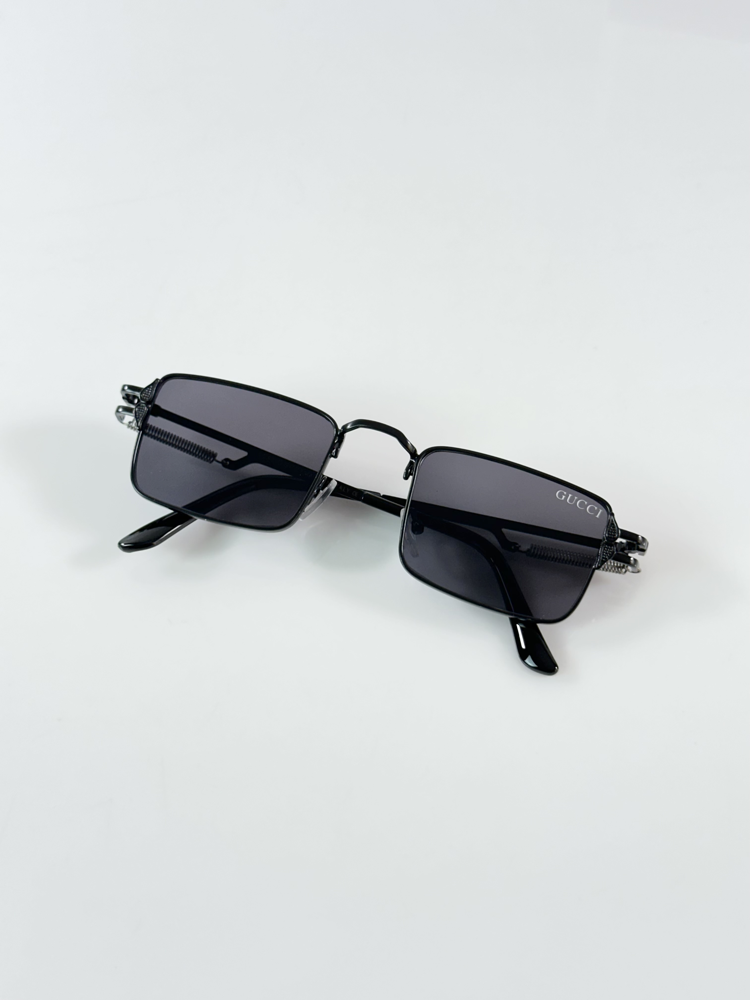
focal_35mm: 48
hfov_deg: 30.3
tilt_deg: -55.4
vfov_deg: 39.7
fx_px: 1387
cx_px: 375
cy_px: 500
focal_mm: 6.86
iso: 64
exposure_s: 1/100
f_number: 1.78
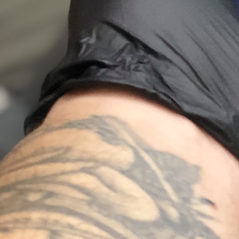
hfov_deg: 7.6
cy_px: -159
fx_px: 1765
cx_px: 403
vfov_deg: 7.6
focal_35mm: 226
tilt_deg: -46.7
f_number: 2.4
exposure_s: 1/12
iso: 160
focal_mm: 6
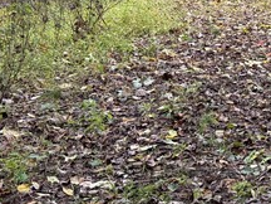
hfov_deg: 16.1
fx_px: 892
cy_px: -83
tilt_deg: +3.9
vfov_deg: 12.5
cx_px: 384
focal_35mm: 114
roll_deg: -3.9
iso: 80
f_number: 1.78
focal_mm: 6.76
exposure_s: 1/181
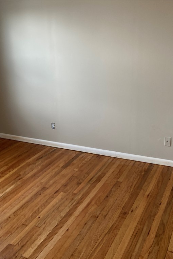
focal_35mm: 39
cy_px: 130
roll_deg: +3.6
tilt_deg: -17.1
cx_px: 79
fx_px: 281
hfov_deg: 34.2
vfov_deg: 49.6
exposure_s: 1/60
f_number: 1.8
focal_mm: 3.99
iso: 80
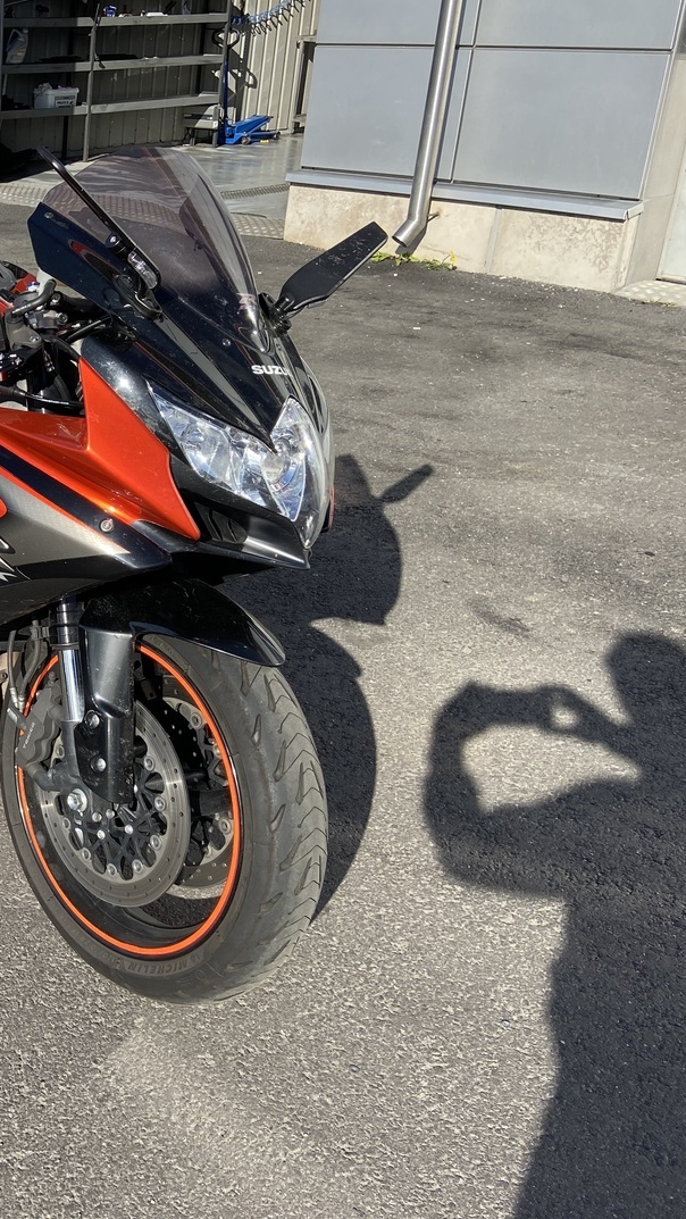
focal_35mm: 38
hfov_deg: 27.9
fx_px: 1228
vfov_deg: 52.8
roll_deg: +1.6
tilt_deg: -25.3
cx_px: -108
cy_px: 607
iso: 32
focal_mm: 4.25
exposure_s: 1/1543
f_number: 1.8
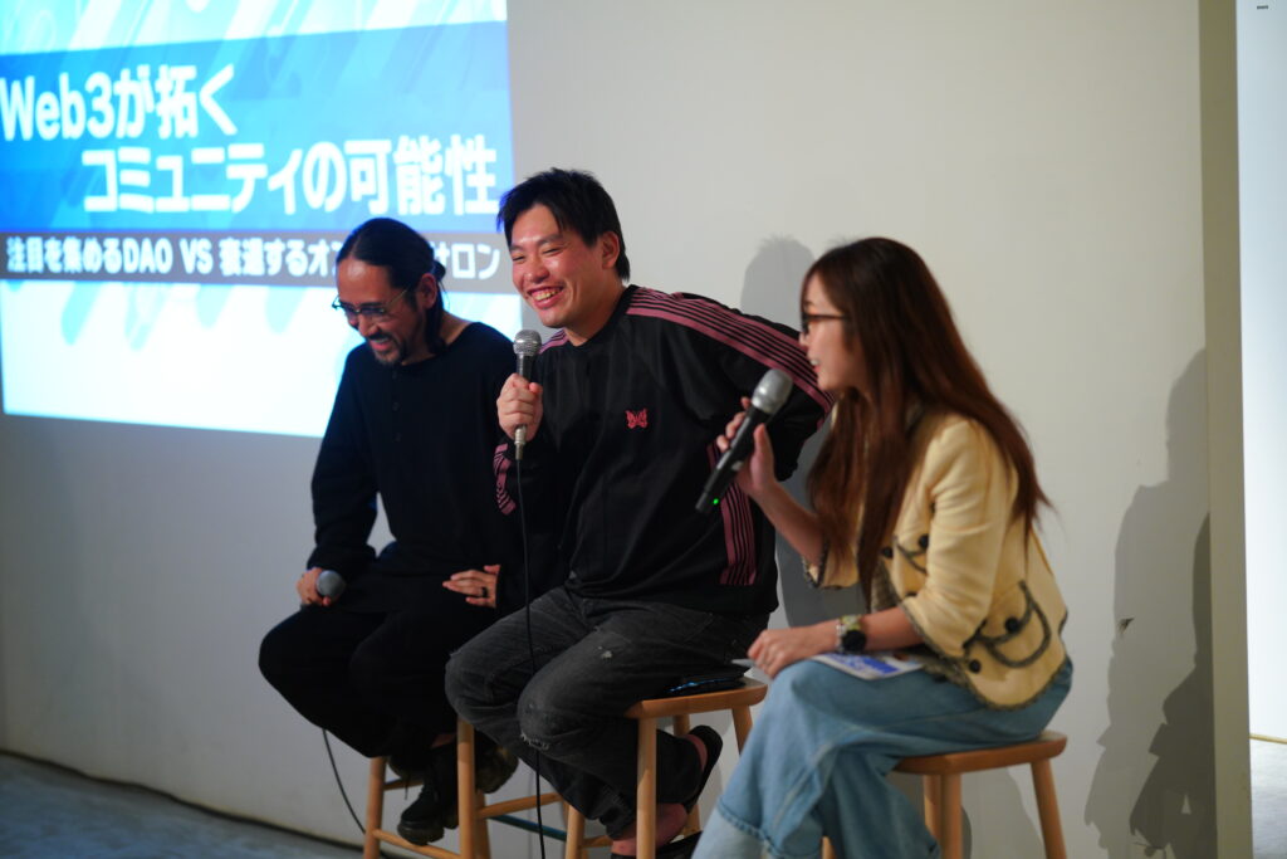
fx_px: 3039
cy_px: 430
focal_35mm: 85
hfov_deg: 23.9
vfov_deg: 16.1
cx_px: 644
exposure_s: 1/125
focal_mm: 85
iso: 1000
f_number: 1.4
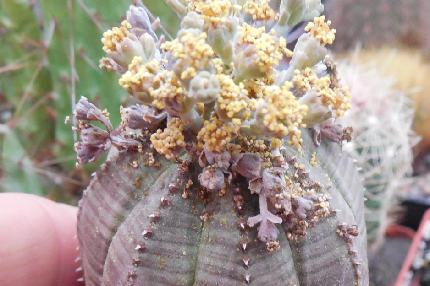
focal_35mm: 55
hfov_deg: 36.0
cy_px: 265
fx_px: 657
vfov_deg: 23.8
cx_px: 278
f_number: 3.6
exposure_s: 1/6
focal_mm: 5.6
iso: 800
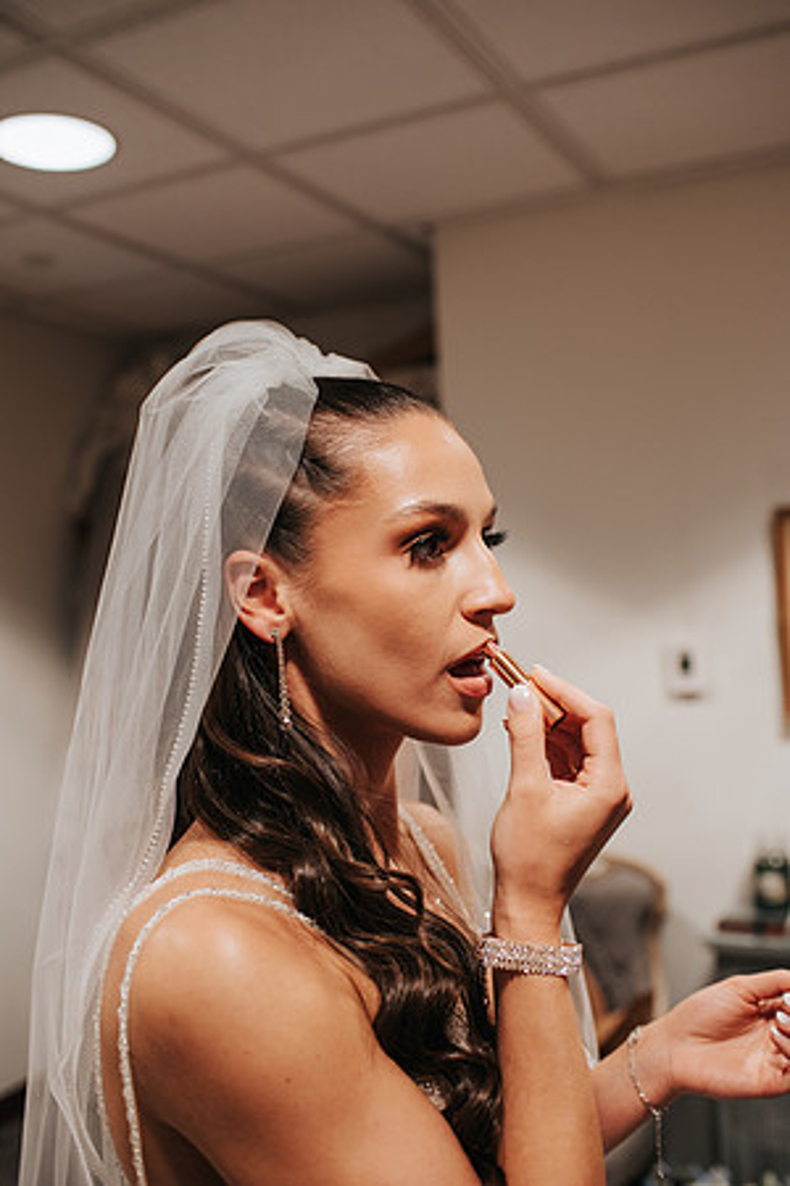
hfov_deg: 37.9
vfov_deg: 54.4
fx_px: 1152
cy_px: 593
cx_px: 395
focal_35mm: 35
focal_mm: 35
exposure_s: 1/125
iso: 800
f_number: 2.8
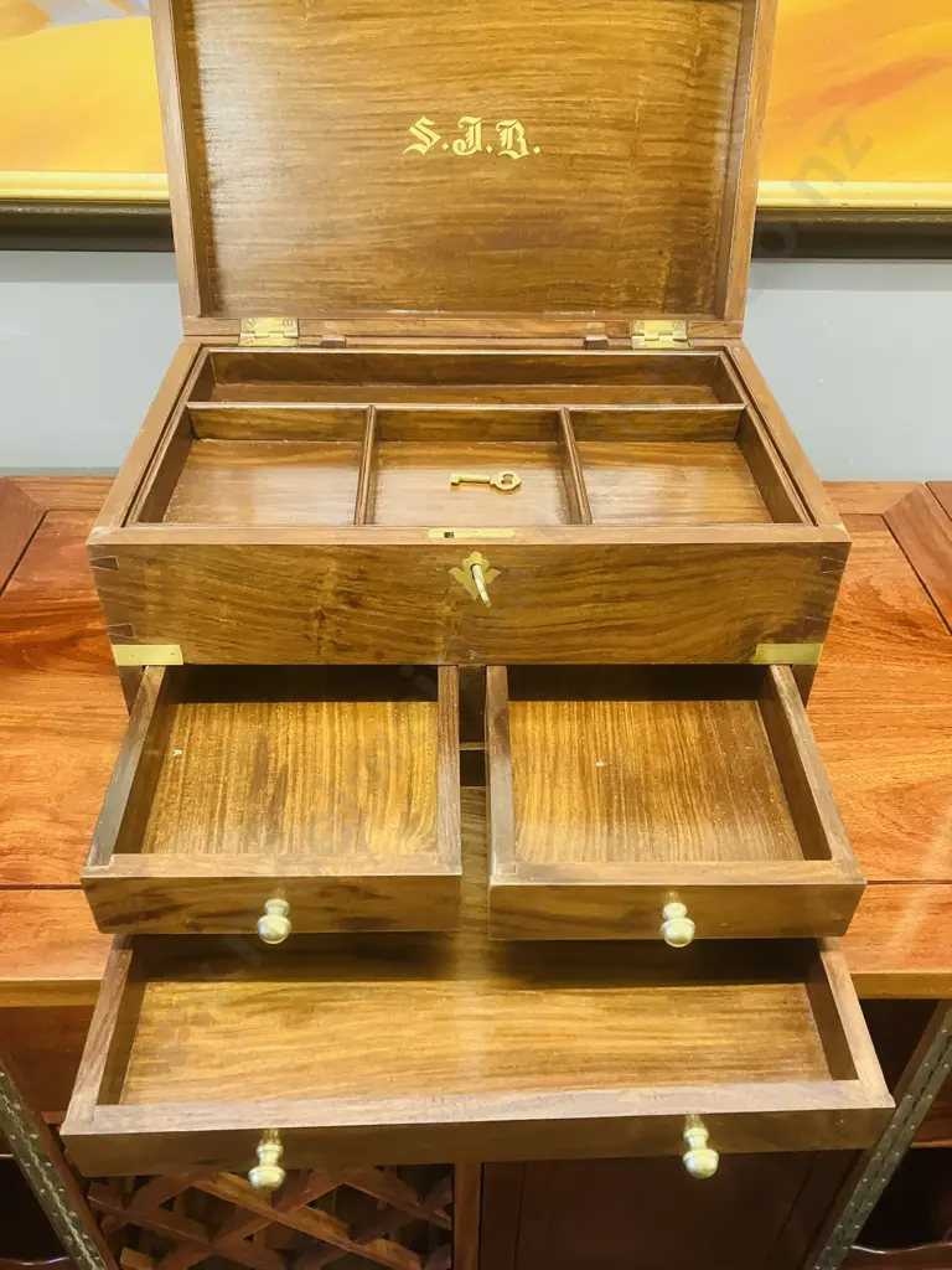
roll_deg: -1.7
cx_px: 476
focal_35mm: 28
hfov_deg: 49.7
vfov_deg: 63.4
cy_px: 635
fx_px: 1027
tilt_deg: -36.6
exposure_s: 1/33
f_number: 1.8
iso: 320
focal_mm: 3.99
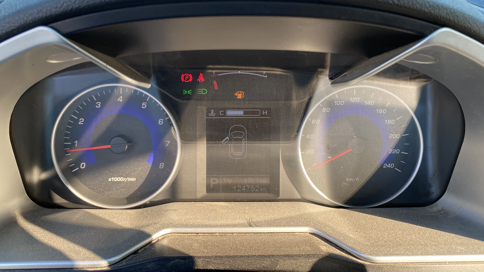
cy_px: 124
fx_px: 372
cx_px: 237
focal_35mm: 29
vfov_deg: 40.1
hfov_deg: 66.1
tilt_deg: -19.0
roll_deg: -1.5
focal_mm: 4.25
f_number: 1.8
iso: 40
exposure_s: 1/121
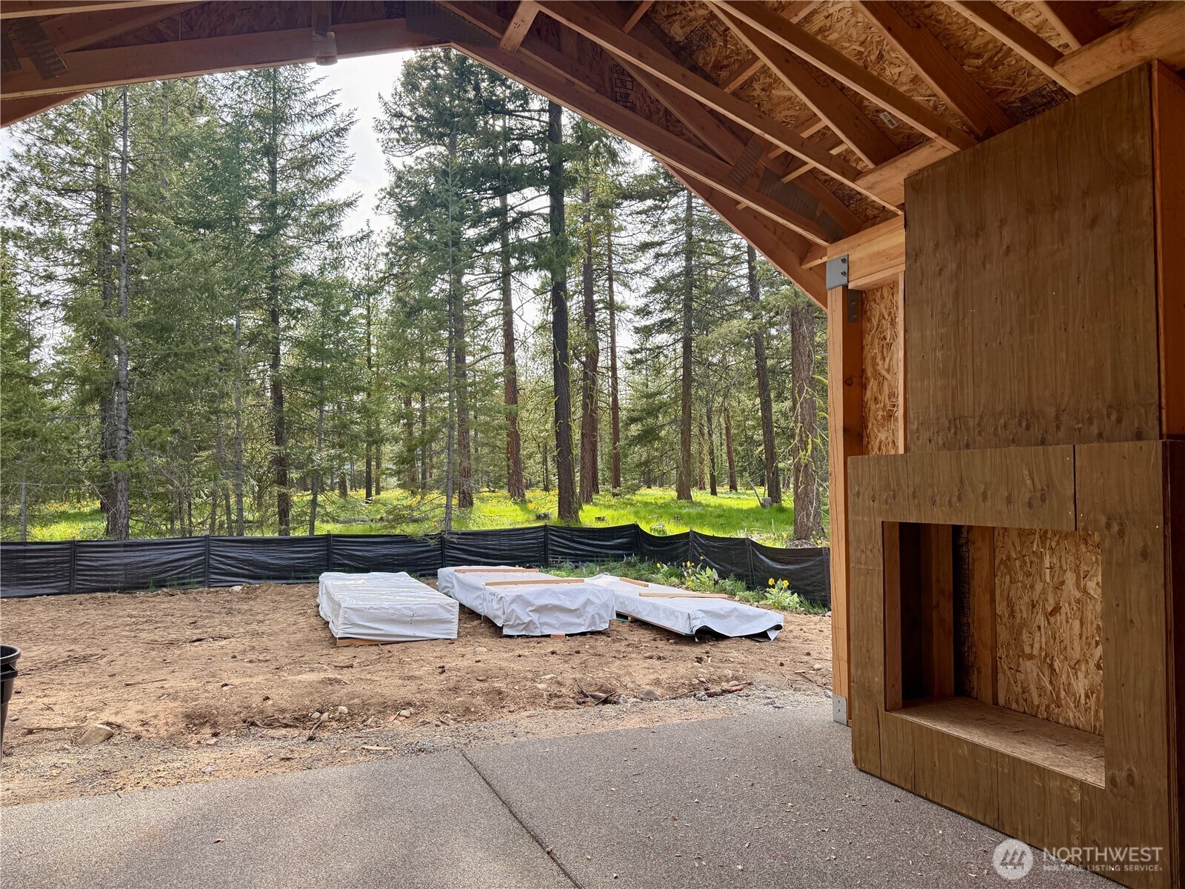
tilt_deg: +3.0
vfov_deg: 56.8
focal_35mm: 24
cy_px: 444
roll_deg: +0.0
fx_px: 822
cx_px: 592
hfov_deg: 71.6
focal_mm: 6.76
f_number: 1.78
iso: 100
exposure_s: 1/1018
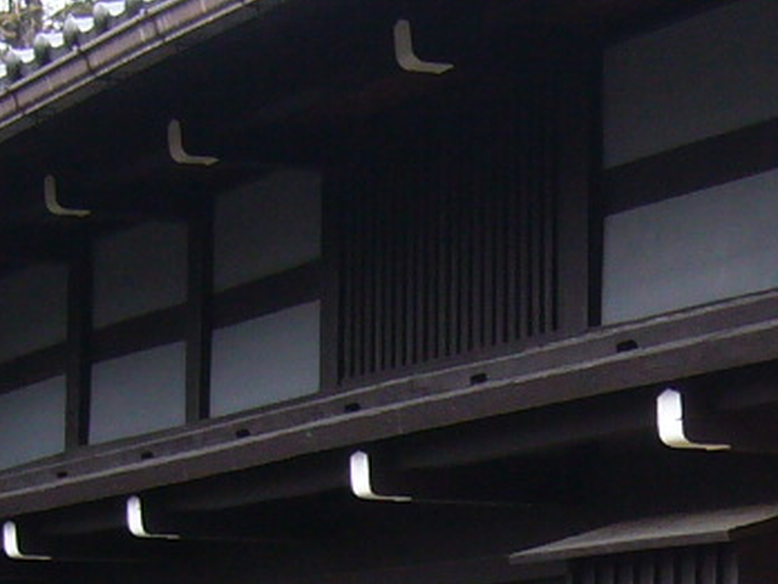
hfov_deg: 12.2
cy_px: 790
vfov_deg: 9.1
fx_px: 3619
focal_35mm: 161
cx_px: 706
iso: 100
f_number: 2.8
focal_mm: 5.8
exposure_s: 1/20
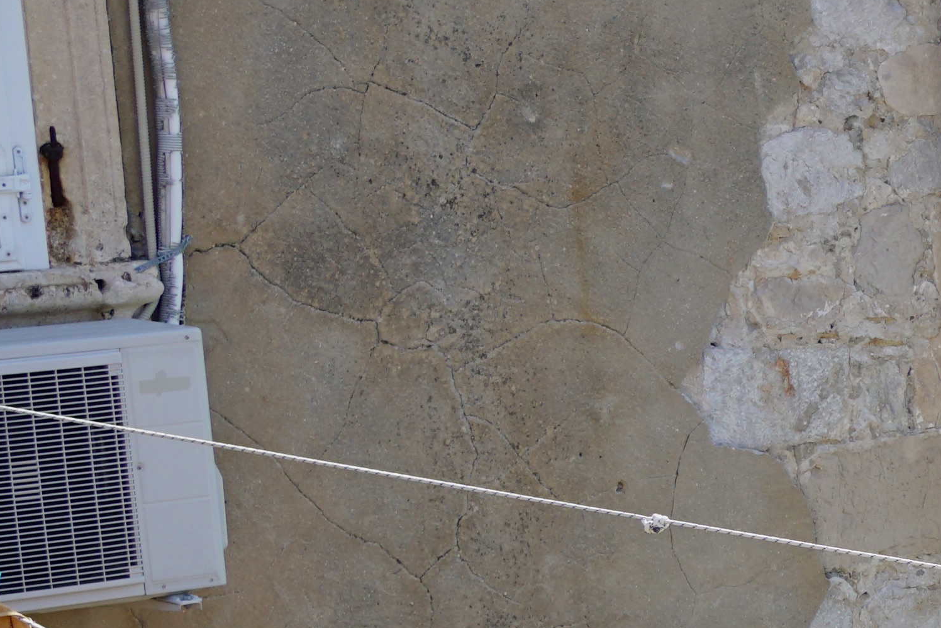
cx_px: 2161
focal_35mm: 186
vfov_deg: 7.2
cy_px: 985
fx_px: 4862
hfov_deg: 9.9
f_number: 5
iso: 200
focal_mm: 35
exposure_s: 1/640
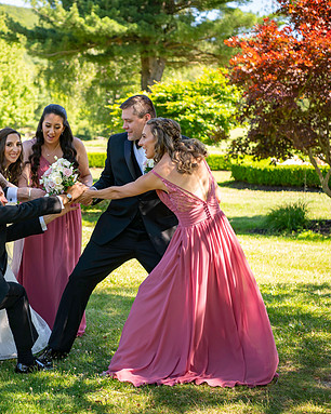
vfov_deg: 26.8
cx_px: 62
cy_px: 208
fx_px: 870
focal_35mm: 71
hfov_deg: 21.3
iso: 100
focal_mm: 50
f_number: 3.2
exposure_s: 1/250
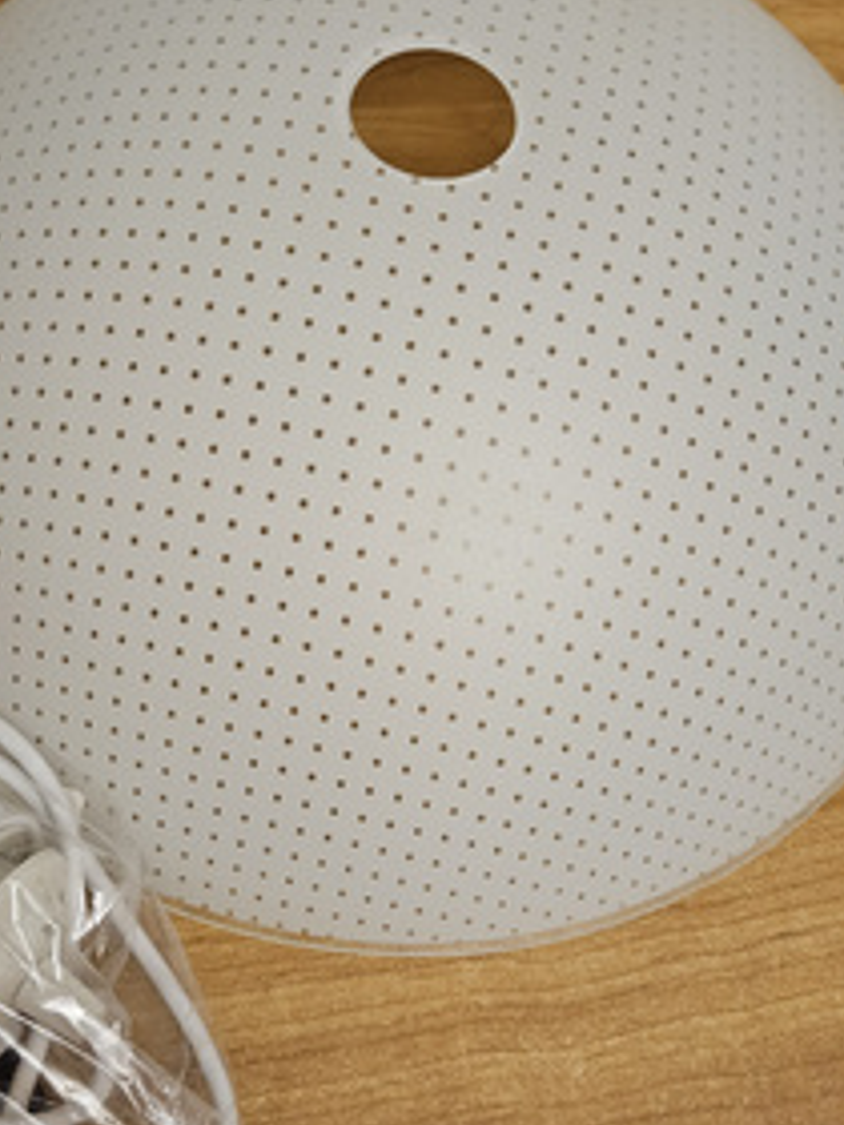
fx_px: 1333
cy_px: 575
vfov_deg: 45.8
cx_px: 340
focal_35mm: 41
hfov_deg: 35.0
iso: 800
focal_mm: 5.4
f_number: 1.8
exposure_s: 1/100
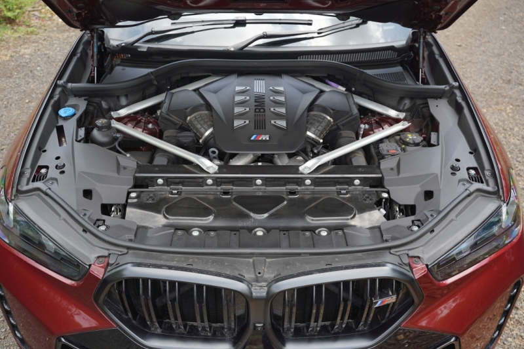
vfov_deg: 36.9
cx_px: 262
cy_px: 174
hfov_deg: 53.1
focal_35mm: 36
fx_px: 524
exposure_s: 1/100
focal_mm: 36
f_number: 4.5
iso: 160
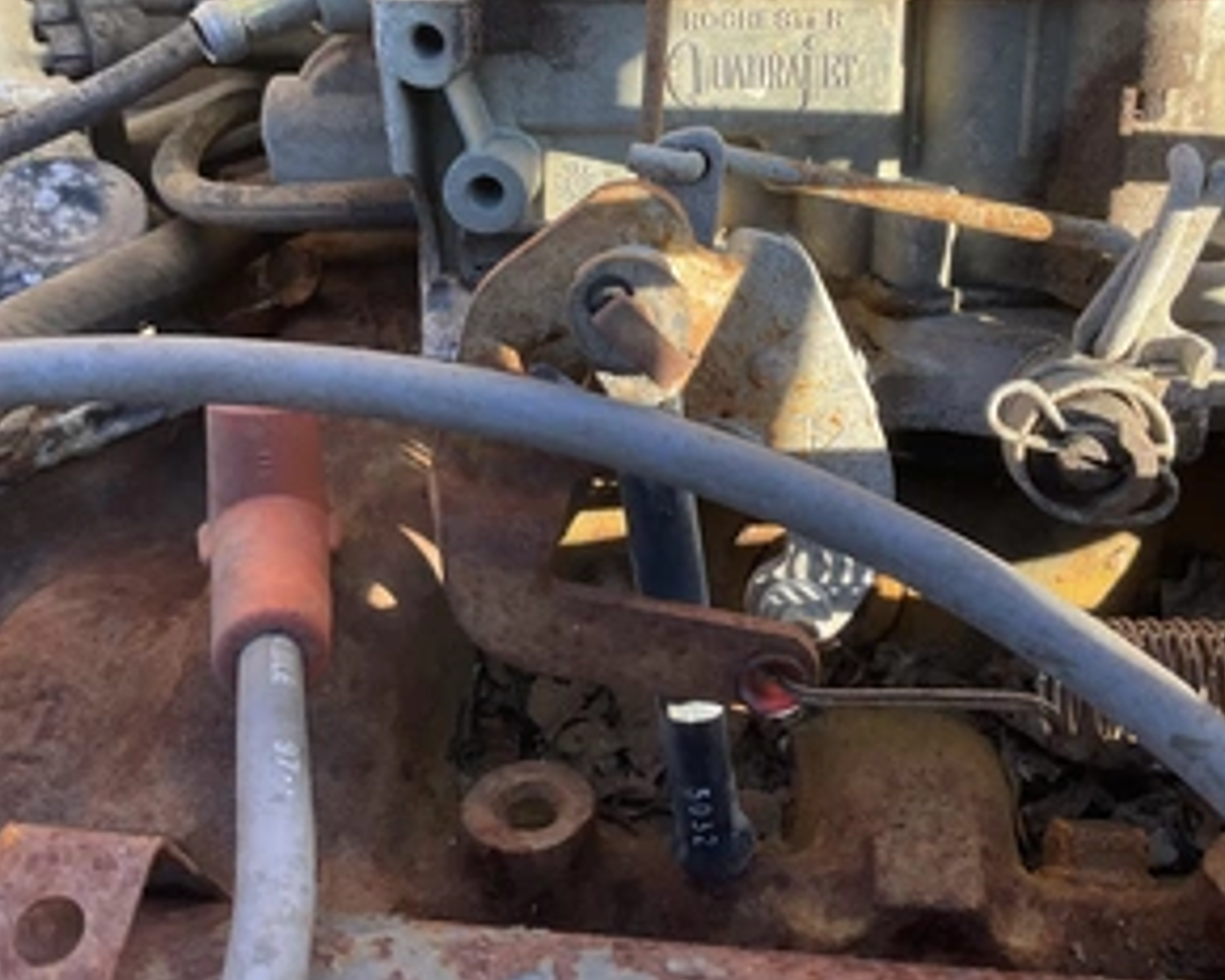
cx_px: 705
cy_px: 372
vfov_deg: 38.0
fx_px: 1414
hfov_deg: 46.7
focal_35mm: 39
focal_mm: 3
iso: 25
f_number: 1.8
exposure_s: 1/245
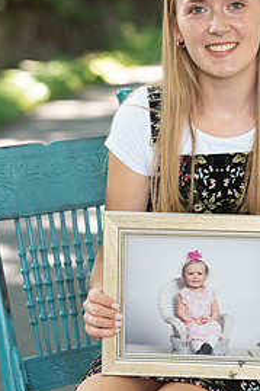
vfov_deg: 11.2
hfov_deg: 7.4
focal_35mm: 184
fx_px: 1996
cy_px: 177
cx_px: 211
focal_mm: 110
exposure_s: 1/200
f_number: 3.5
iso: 640
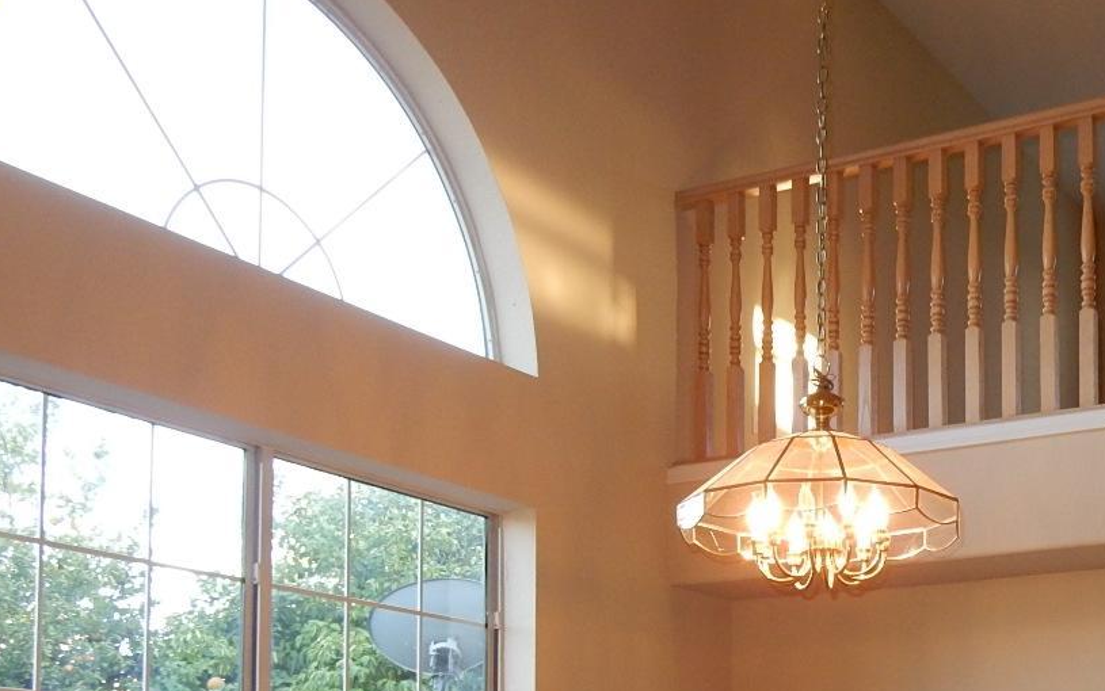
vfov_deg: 23.3
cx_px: 898
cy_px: 764
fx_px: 1567
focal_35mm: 52
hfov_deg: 37.4
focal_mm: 4.5
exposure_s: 1/30
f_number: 3.7
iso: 200
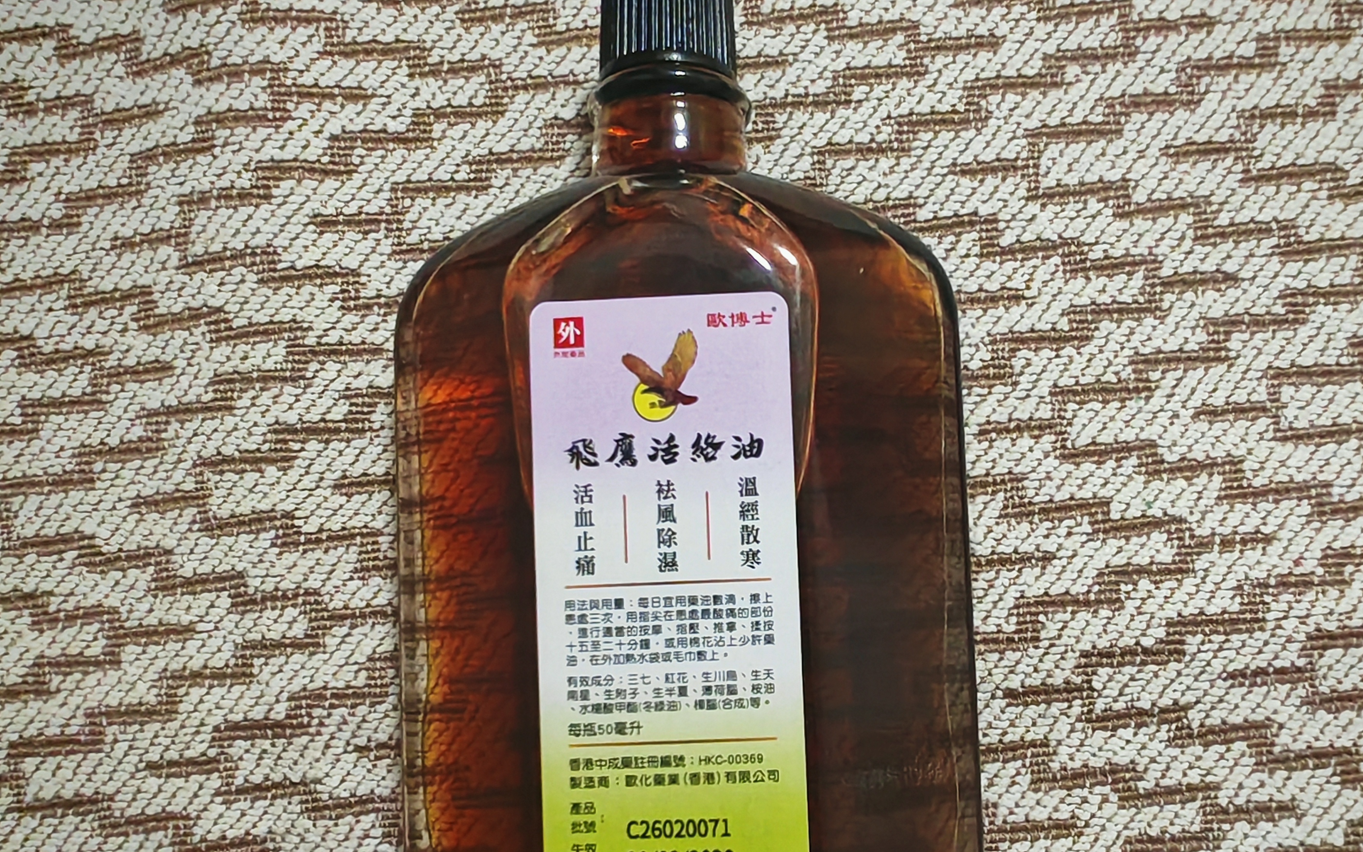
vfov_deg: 39.0
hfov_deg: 59.5
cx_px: 762
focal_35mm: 32
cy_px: 570
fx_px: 1189
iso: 1600
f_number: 2
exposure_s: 1/33
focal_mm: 1.82
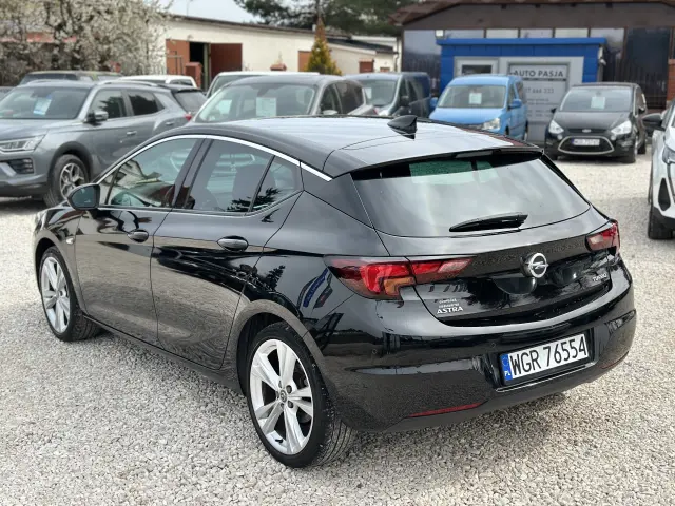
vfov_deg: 30.3
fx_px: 936
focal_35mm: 48
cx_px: 338
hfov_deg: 39.7
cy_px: 253
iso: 80
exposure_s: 1/2532
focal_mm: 6.86
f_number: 1.78
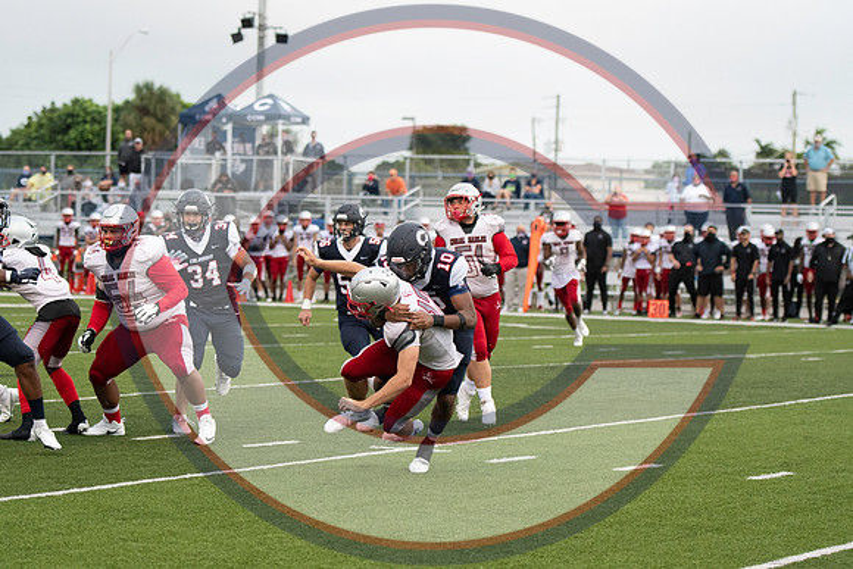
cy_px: 284
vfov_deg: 10.6
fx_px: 3057
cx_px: 426
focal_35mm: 129
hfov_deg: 15.9
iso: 2800
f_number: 2.8
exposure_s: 1/2000
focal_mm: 86
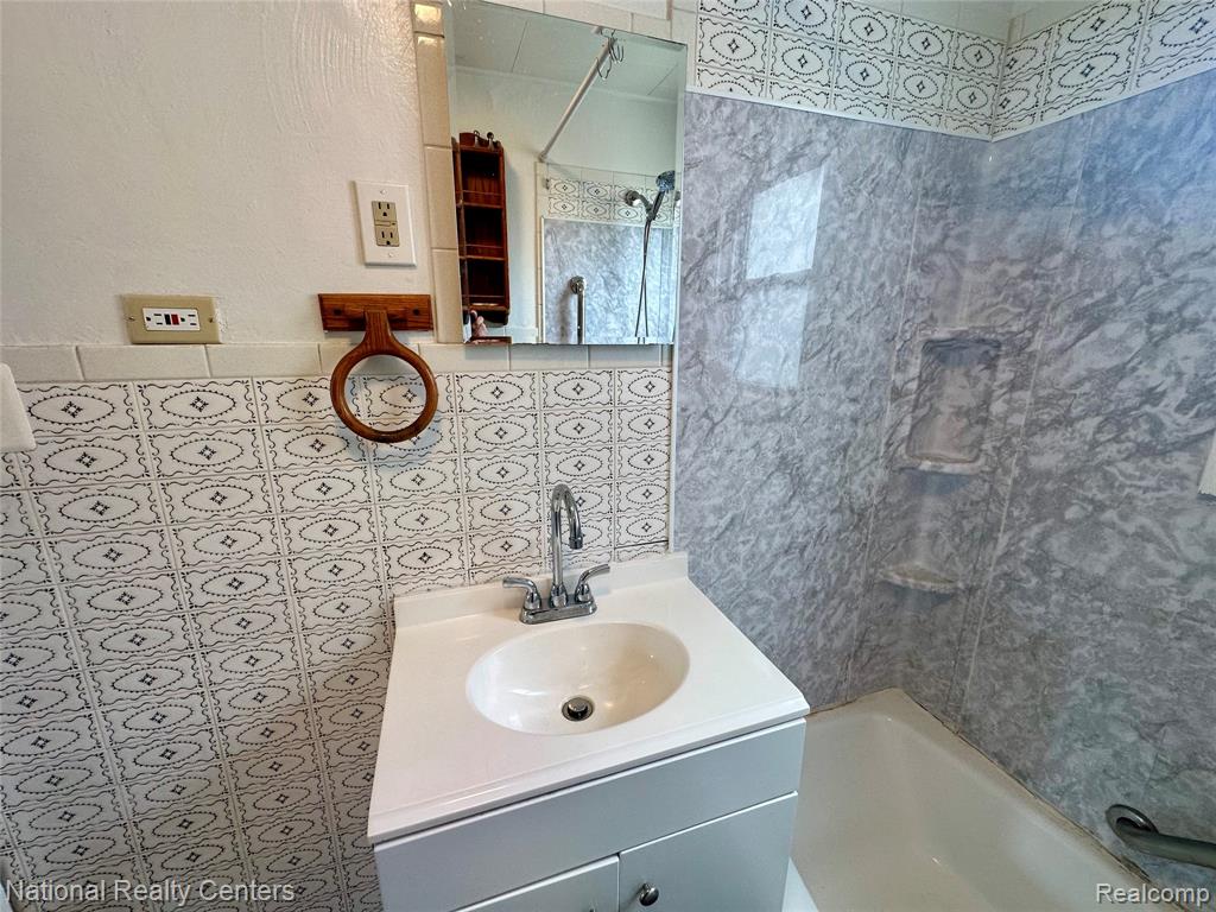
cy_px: 456
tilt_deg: -13.7
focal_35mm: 14
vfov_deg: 85.7
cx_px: 608
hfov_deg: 102.1
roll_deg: -0.2
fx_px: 492
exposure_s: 1/120
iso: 125
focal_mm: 2.22
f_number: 2.2
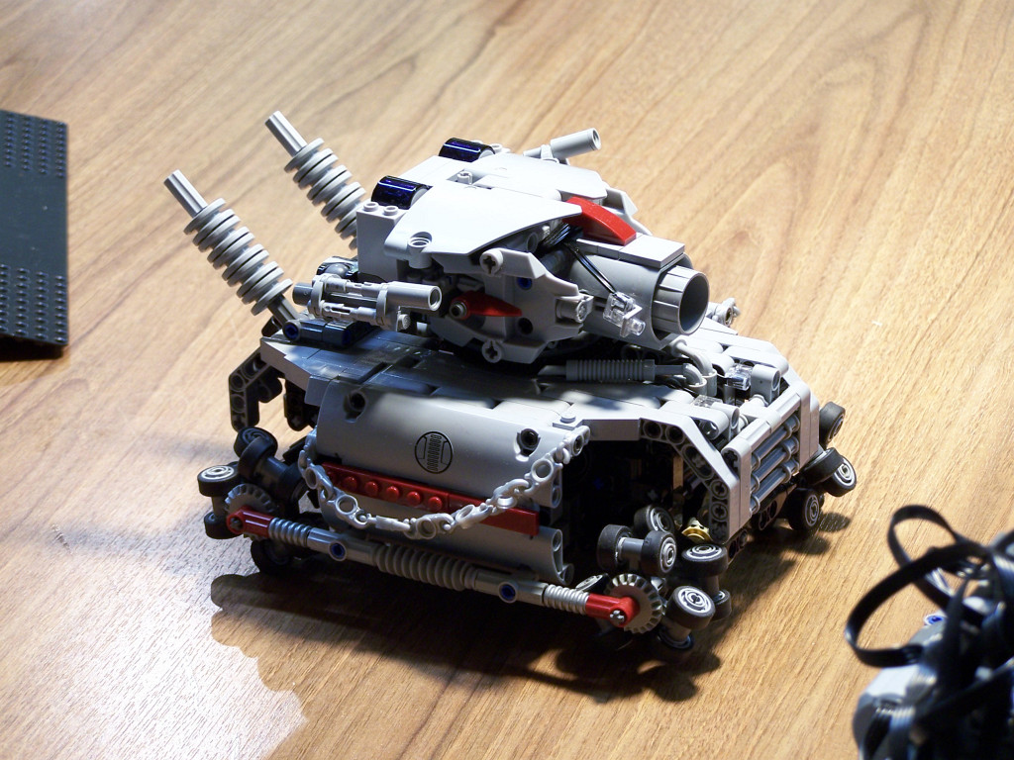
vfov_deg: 12.7
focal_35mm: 117
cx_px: 507
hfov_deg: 16.8
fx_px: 3427
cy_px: 380
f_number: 3.2
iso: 80
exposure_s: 1/8
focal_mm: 19.4
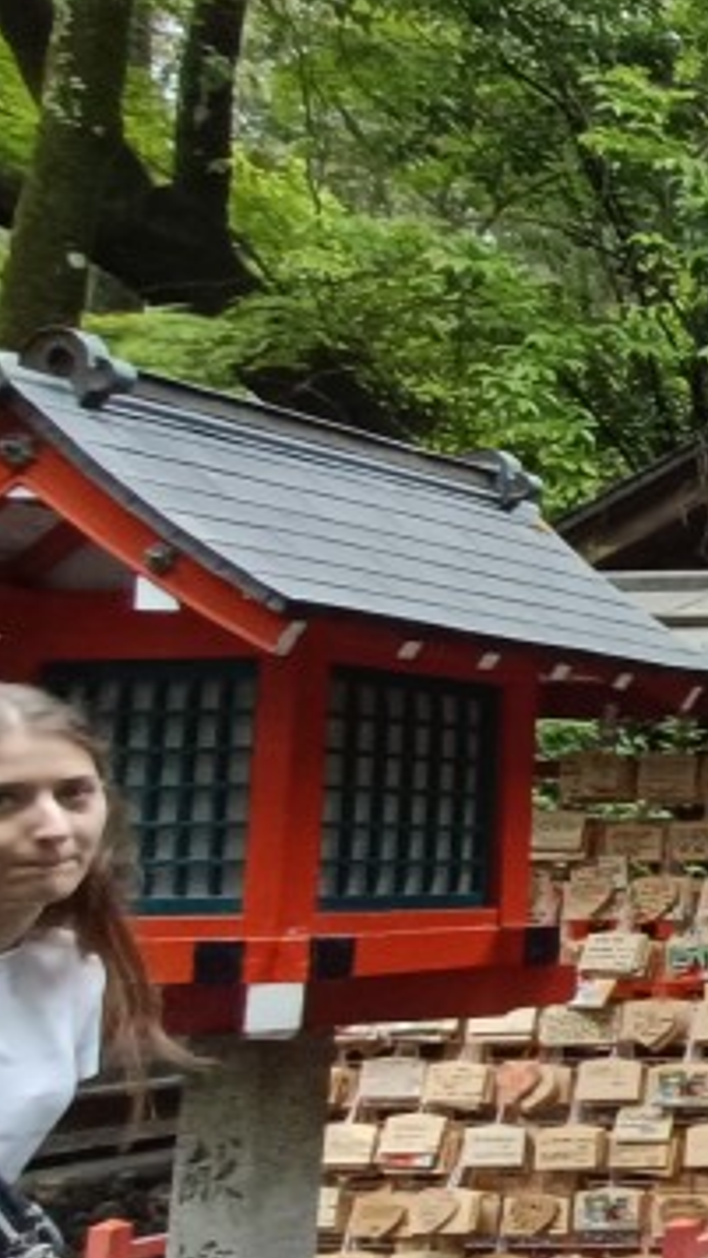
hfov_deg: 14.0
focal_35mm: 50
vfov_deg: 41.3
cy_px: 701
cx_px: 1800
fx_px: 1668
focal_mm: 1.66
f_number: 2.2
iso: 206
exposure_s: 1/100
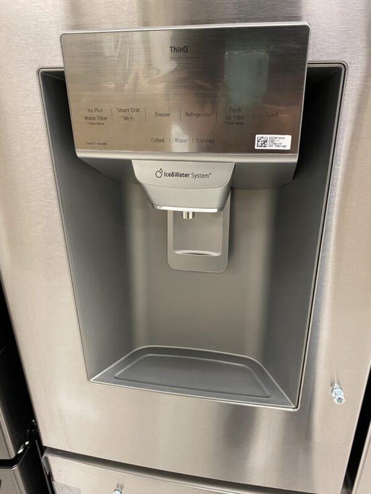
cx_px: 186
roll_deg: +1.0
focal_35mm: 26
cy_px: 247
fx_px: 372
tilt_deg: -23.3
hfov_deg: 53.1
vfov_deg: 67.3
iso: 250
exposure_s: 1/44
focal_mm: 4.25
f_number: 1.8
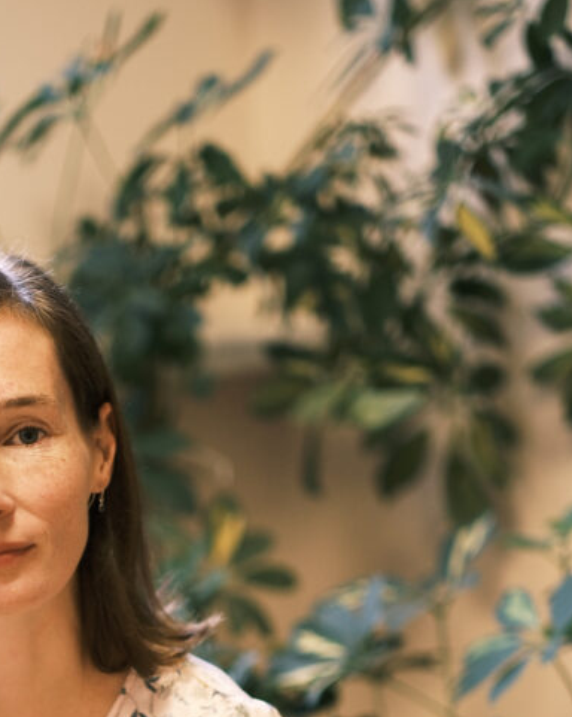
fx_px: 3560
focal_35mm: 168
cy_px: 701
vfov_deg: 11.4
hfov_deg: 9.2
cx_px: 74
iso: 400
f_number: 1.2
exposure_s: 1/180
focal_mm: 56
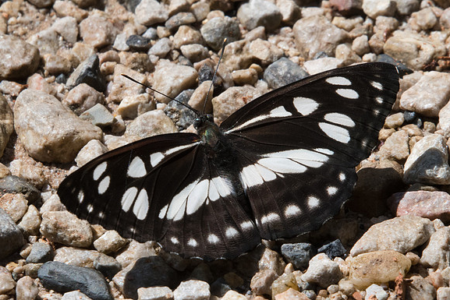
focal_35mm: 1012
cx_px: 281
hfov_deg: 2.0
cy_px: 159
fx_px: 12652
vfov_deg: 1.4
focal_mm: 400
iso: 800
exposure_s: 1/500
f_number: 16
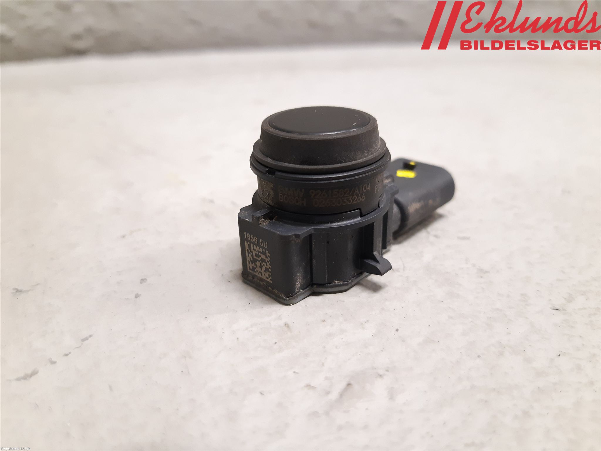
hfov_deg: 67.3
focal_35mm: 26
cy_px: 226
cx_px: 300
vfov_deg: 53.1
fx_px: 451
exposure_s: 1/33
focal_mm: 3.93
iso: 250
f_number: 1.7
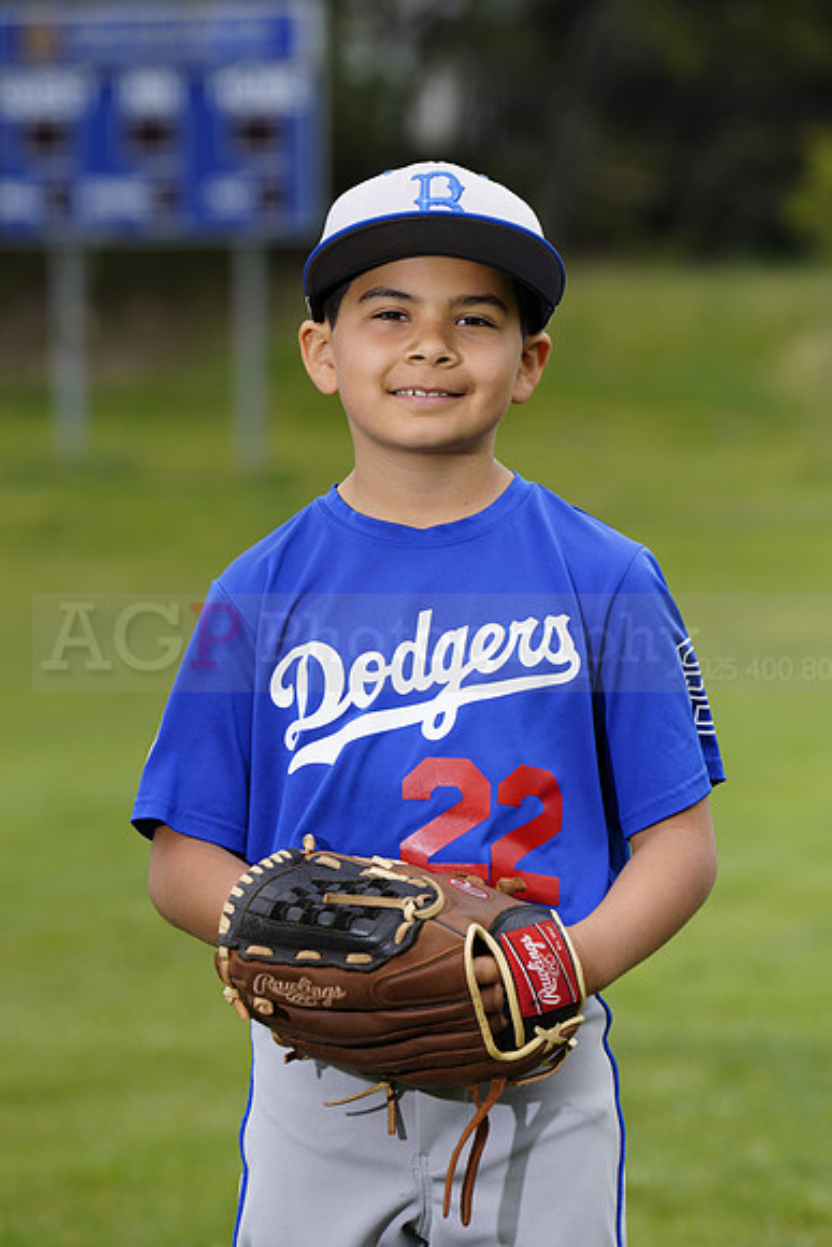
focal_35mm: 200
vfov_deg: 10.3
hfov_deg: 6.9
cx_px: 416
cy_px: 624
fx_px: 6929
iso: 100
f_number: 6.3
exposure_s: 1/250
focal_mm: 200
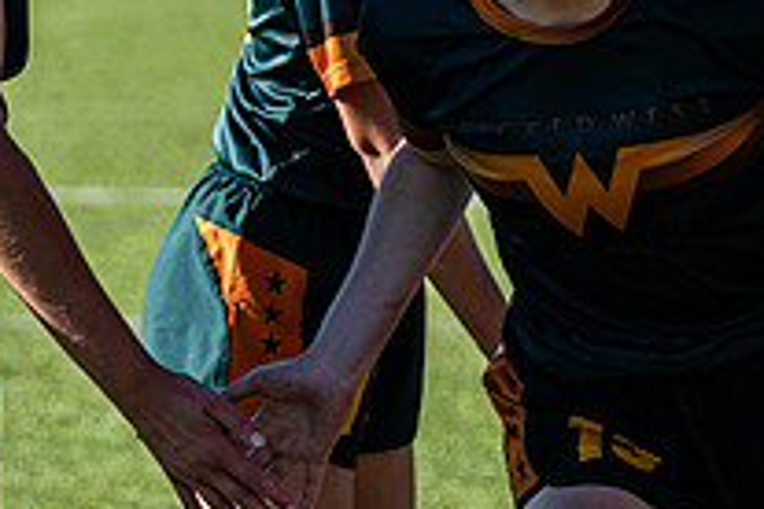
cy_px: -149
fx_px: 8976
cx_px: 564
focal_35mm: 423
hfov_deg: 4.9
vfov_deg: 3.2
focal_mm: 82
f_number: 3.2
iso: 100
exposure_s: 1/1250
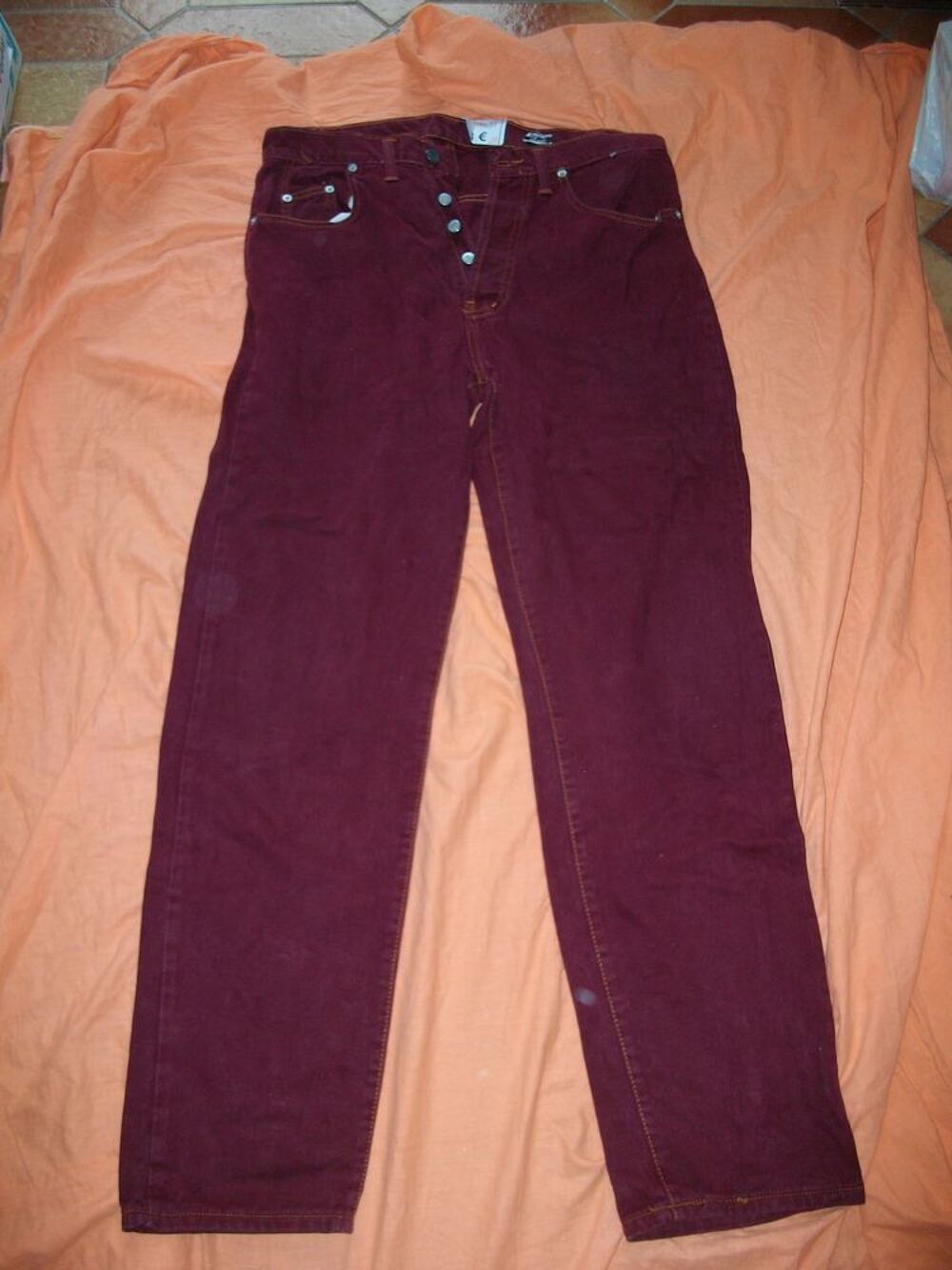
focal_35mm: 32
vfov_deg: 56.8
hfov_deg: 44.2
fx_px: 1173
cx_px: 476
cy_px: 635
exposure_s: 1/40
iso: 125
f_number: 2.9
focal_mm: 5.7
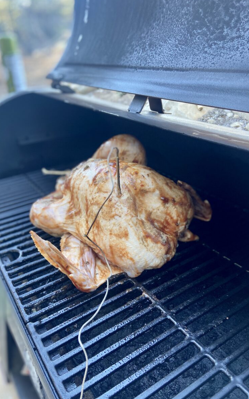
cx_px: 117
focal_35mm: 28
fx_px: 304
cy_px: 199
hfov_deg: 44.5
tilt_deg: -26.4
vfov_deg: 66.5
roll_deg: +3.4
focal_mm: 4.25
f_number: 1.8
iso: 125
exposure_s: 1/81
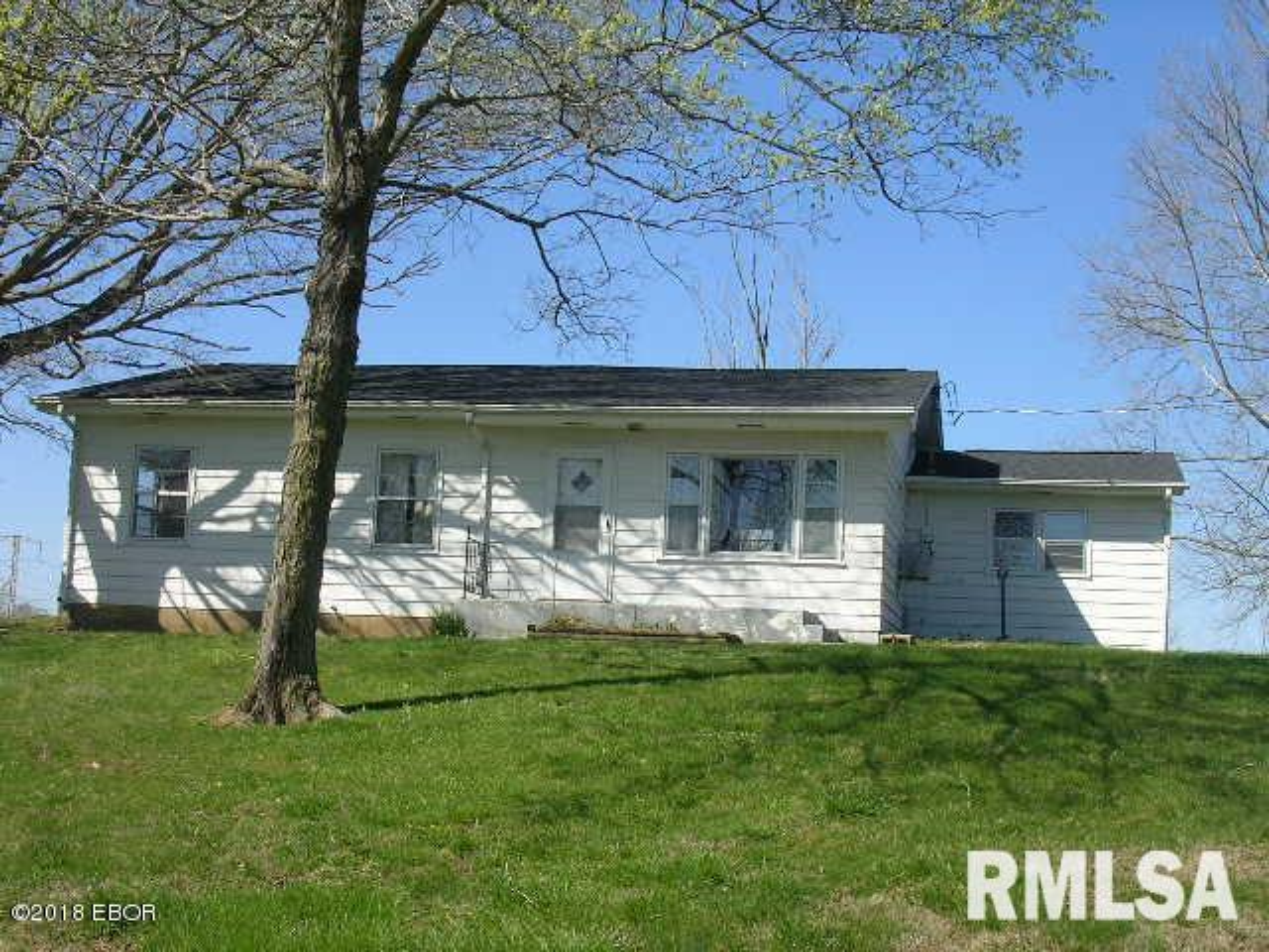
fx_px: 1943
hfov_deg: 36.2
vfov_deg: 27.5
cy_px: 476
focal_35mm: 53
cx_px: 634
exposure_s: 1/210
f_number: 6.4
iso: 50
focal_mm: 8
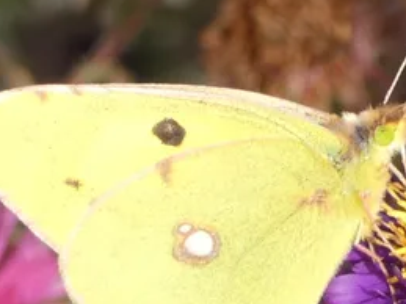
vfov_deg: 3.0
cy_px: 226
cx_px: 248
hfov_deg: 4.0
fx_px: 5803
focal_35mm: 495
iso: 80
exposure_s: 1/100
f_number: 5.5
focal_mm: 35.8
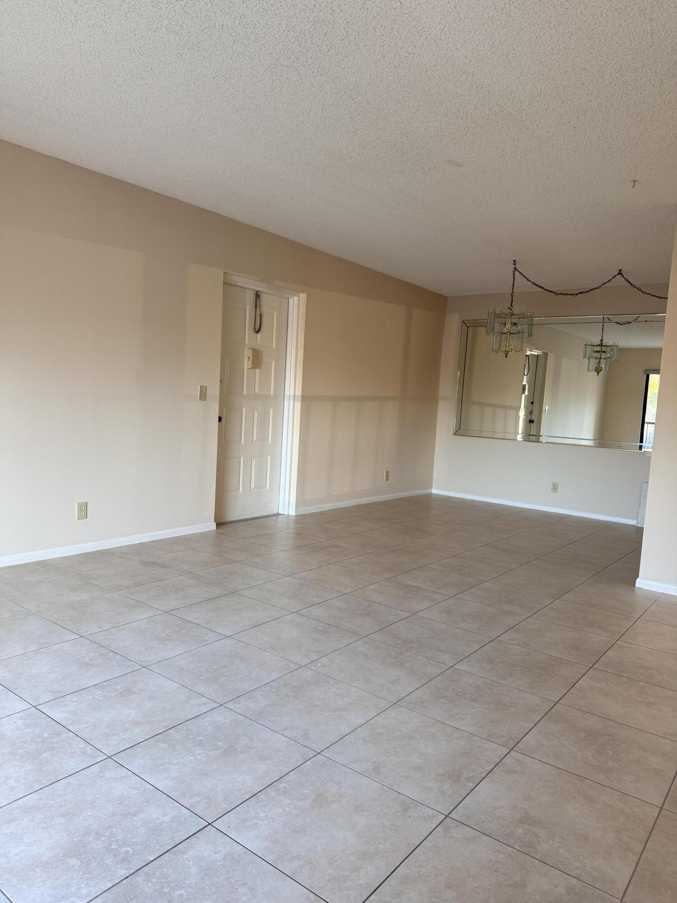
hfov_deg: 56.8
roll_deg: -3.0
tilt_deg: -5.6
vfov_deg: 71.6
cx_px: 338
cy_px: 452
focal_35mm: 24
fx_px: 626
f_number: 1.78
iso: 125
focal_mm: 6.76
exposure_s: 1/60
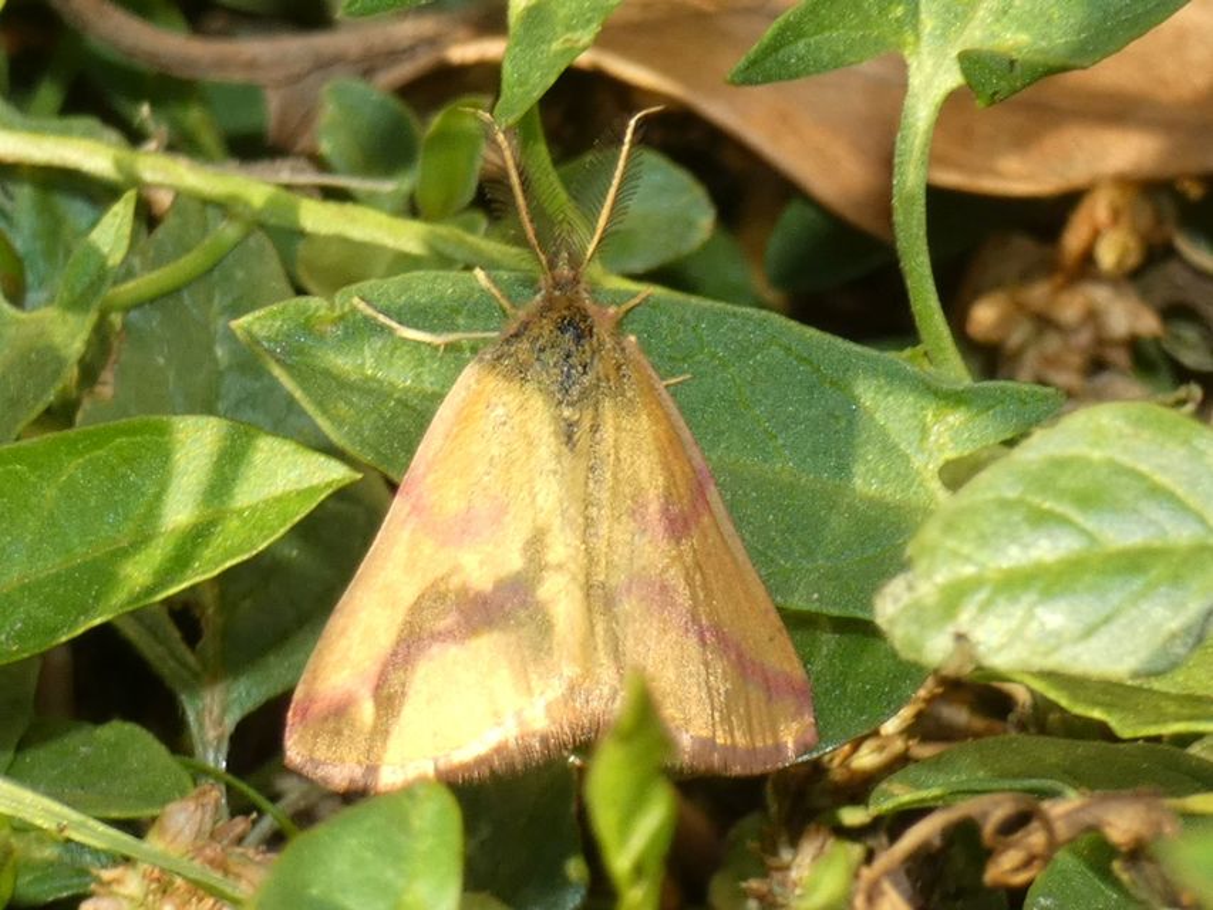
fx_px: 5748
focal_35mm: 164
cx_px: 606
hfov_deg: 12.0
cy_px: 455
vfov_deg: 9.1
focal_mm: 29.5
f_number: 5.4
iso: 80
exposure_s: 1/60
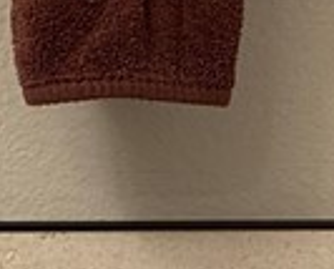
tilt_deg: -4.0
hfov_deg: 17.2
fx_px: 1040
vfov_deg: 14.7
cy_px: 128
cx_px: -90
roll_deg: +0.2
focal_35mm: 105
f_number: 2.2
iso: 160
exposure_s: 1/60
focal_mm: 2.22
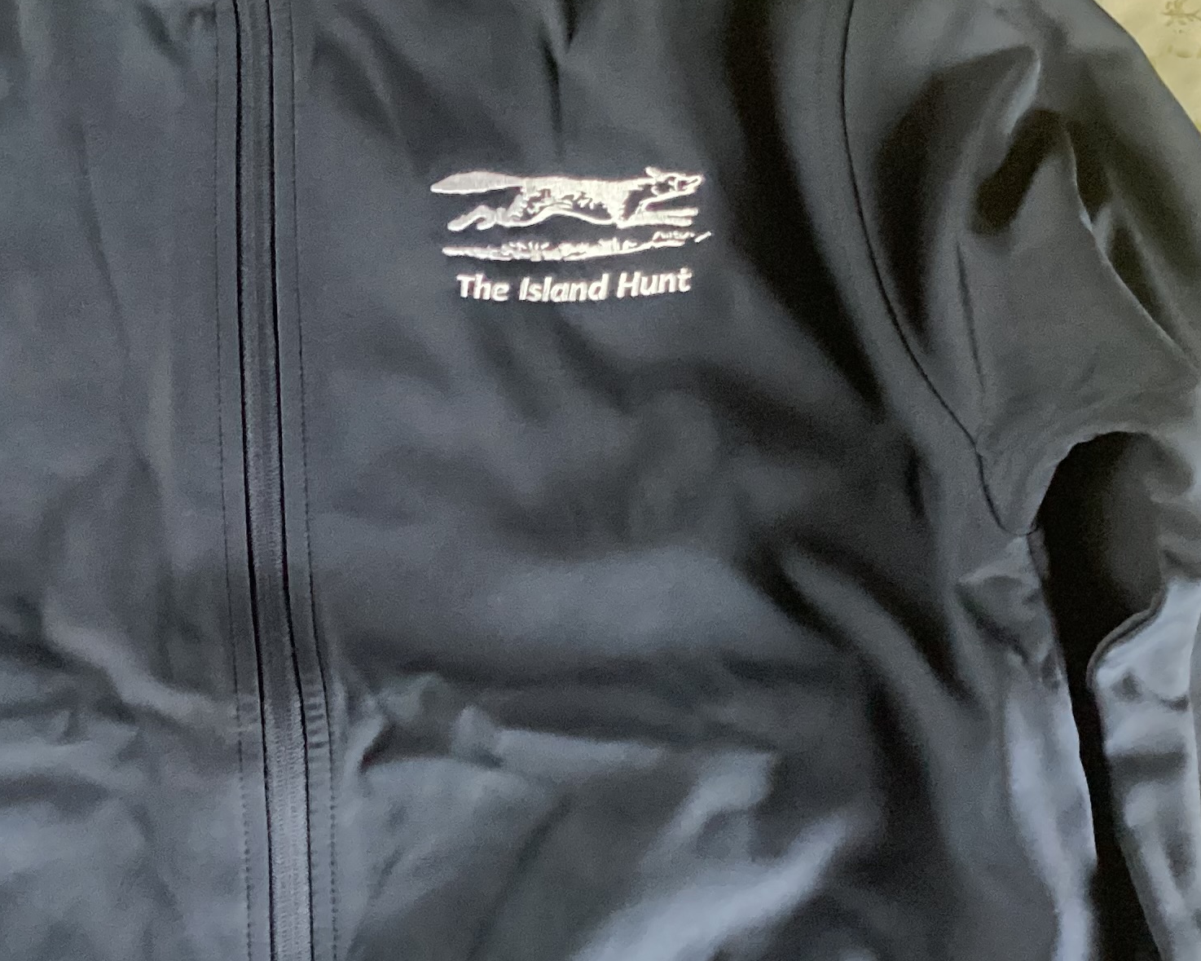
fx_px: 2381
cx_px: 331
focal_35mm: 67
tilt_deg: -74.3
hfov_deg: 28.0
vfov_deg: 22.8
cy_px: 478
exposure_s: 1/25
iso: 640
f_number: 2.4
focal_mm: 3.3
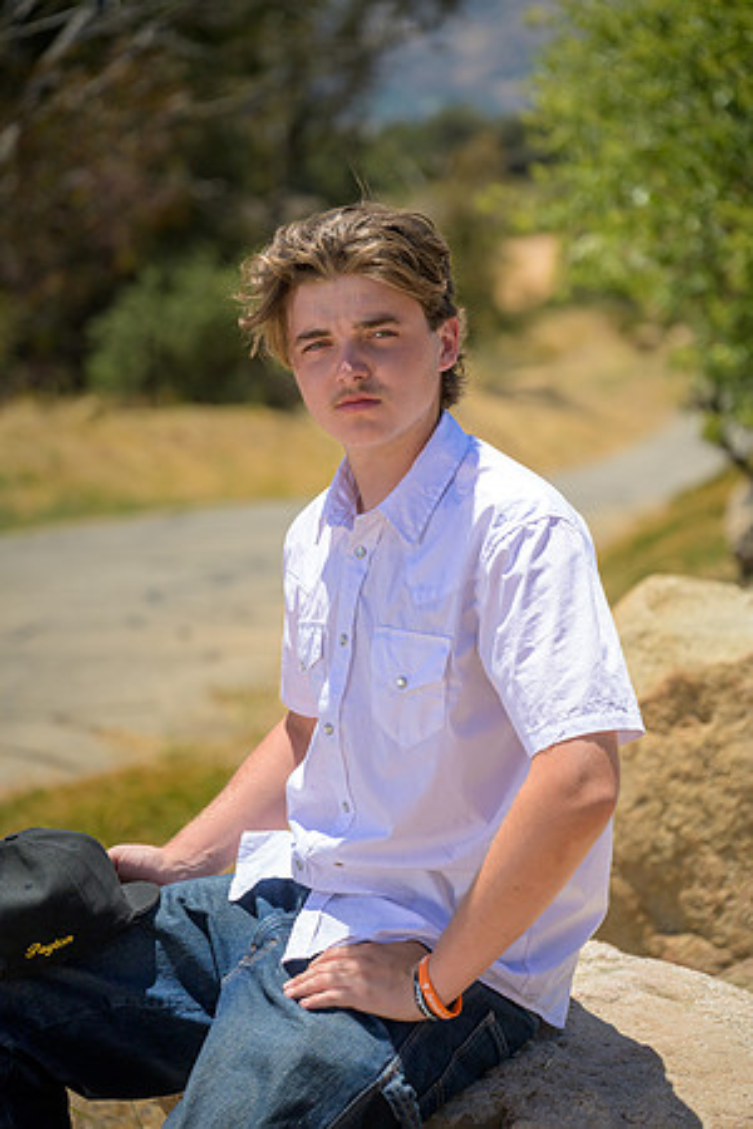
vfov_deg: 19.8
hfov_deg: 13.3
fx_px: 3231
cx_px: 376
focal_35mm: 103
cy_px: 564
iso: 640
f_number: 4
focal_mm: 103
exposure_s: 1/6400
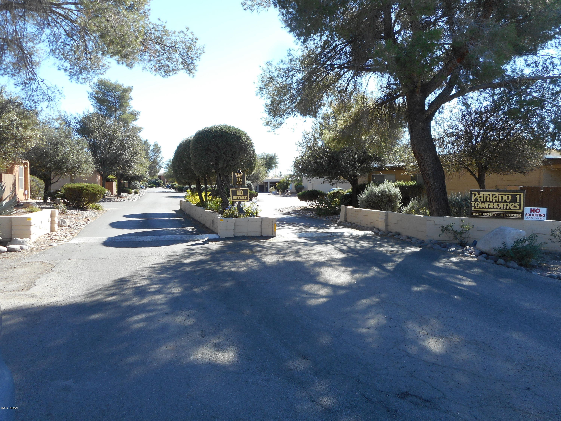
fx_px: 405
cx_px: 280
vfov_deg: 54.9
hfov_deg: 69.4
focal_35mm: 25
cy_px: 210
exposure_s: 1/200
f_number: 3.7
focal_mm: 4.5
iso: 80
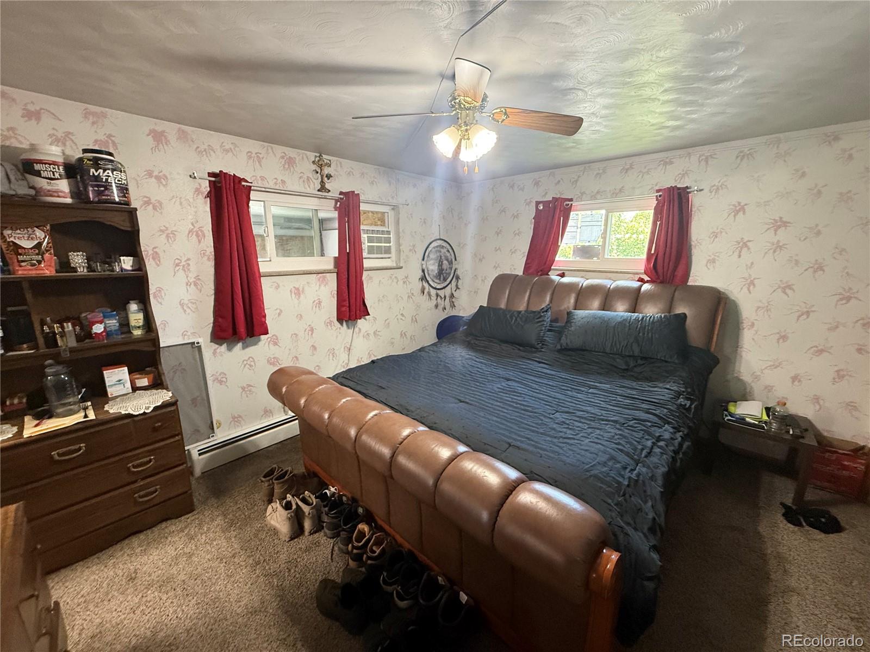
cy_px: 326
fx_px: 352
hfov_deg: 102.1
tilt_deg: -11.4
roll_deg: -0.3
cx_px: 435
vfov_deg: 85.7
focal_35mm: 14
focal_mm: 2.22
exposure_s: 1/60
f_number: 2.2
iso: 500
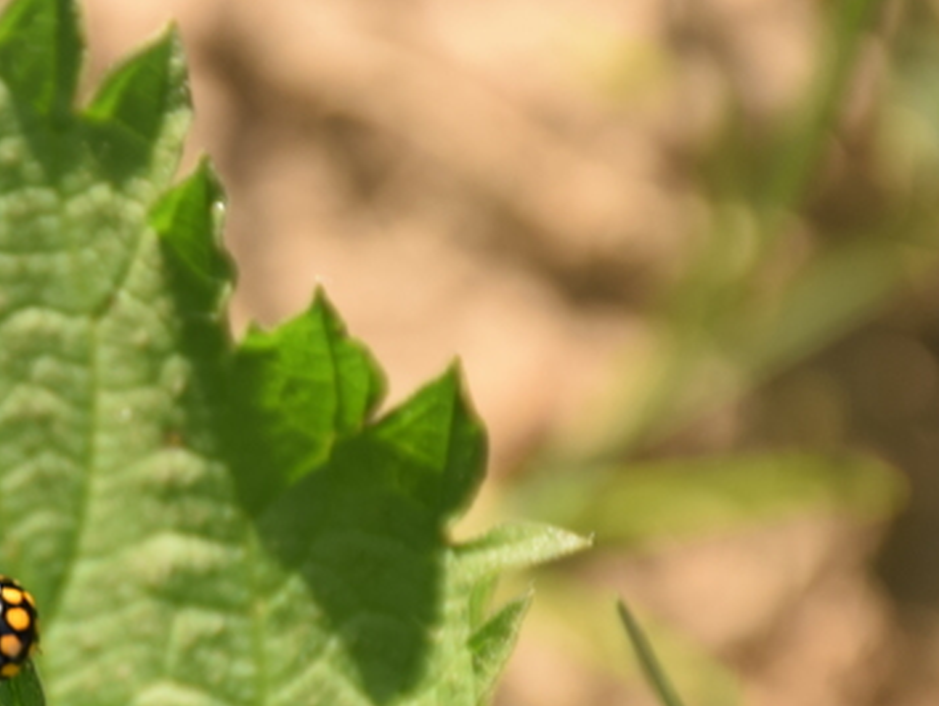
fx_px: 14848
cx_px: -66
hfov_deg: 3.6
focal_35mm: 547
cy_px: 478
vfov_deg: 2.7
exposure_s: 1/125
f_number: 9
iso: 160
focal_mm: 140
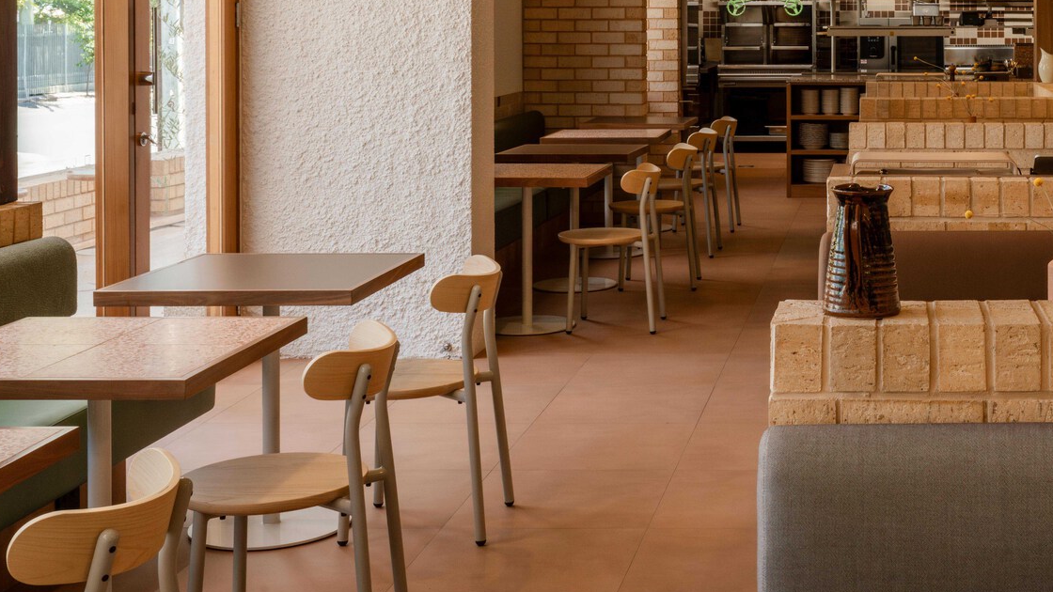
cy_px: 5
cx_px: 883
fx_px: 1646
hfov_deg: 34.1
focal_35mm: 59
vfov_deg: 19.8
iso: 640
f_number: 16
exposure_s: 1/25
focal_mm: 31.5
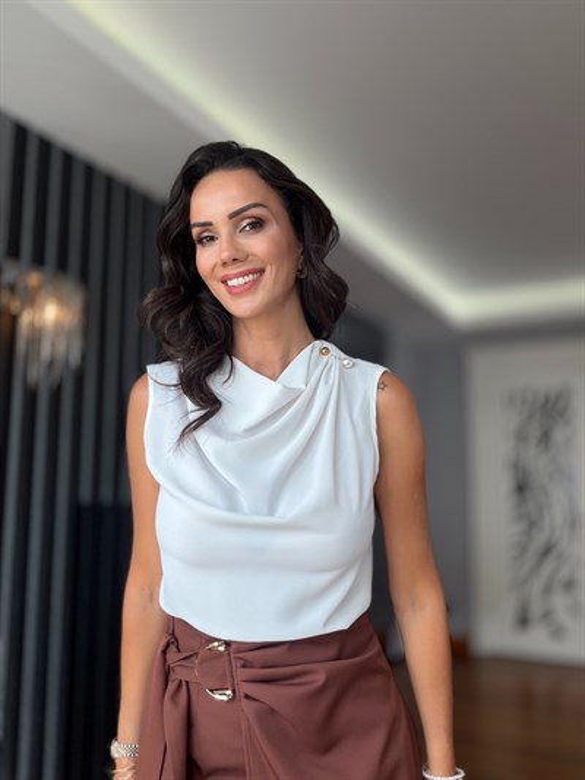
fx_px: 676
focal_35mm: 30
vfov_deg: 60.0
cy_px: 390
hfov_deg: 46.8
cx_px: 292
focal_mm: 2.71
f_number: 1.9
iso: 40
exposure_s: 1/100
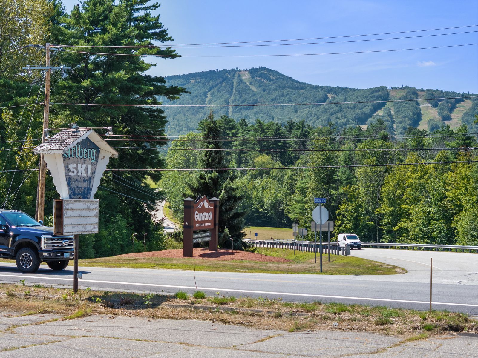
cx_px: 239
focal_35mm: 70
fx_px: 966
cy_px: 179
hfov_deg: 27.8
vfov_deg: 21.0
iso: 120
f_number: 2.8
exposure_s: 1/1600
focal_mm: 19.35
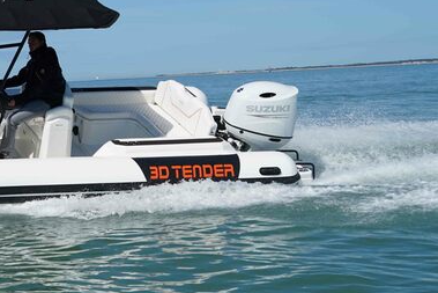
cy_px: 64
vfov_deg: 17.4
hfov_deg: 24.9
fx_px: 949
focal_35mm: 78
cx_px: 15
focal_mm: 37
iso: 100
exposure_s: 1/800
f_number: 6.3
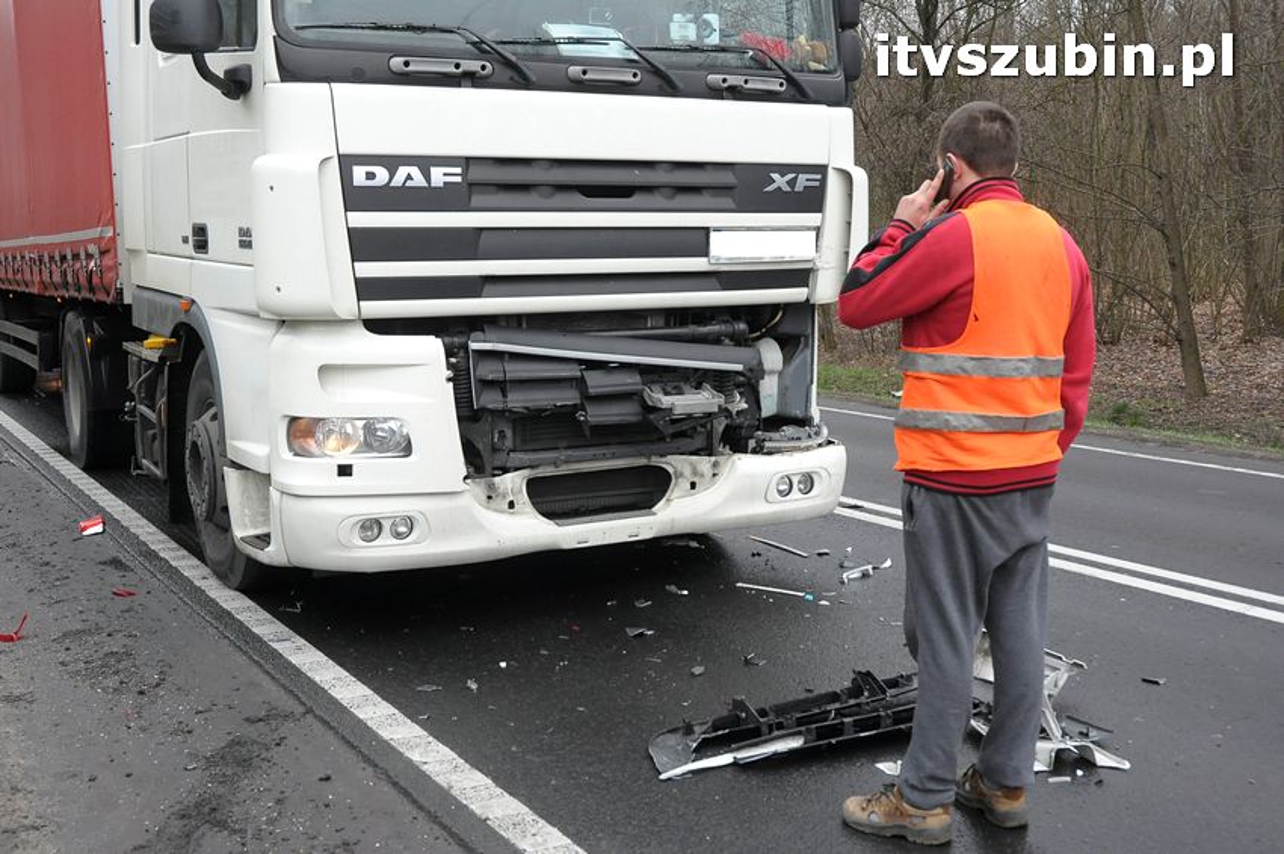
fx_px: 1336
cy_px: 427
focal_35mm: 38
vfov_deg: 35.4
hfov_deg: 51.3
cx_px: 642
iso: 1000
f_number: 7.1
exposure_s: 1/200
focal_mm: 25
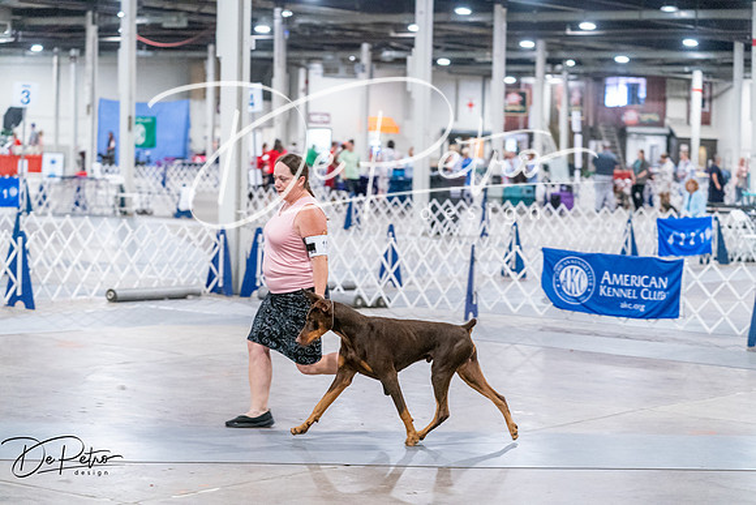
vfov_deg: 15.2
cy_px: 252
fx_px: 1890
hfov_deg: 22.6
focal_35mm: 90
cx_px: 378
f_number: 3.2
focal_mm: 90
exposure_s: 1/320
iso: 6400
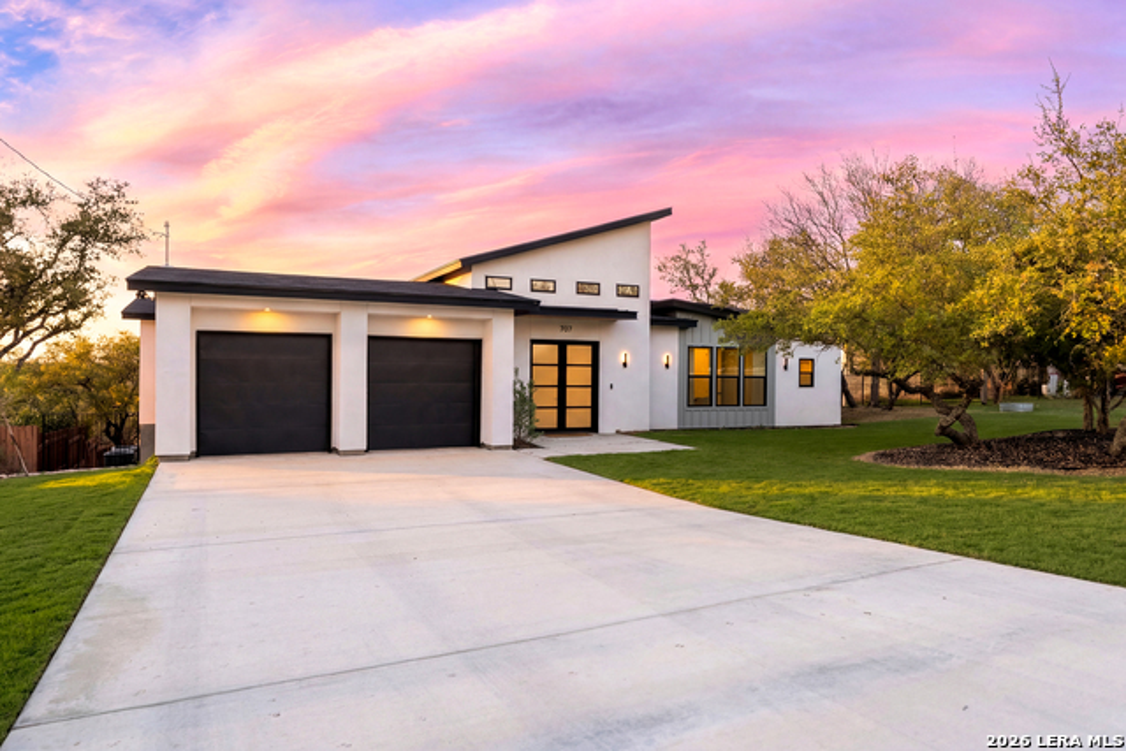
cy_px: 376
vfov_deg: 53.2
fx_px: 751
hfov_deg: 73.7
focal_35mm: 24
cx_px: 563
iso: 640
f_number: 5.6
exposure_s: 1/250
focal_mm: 24
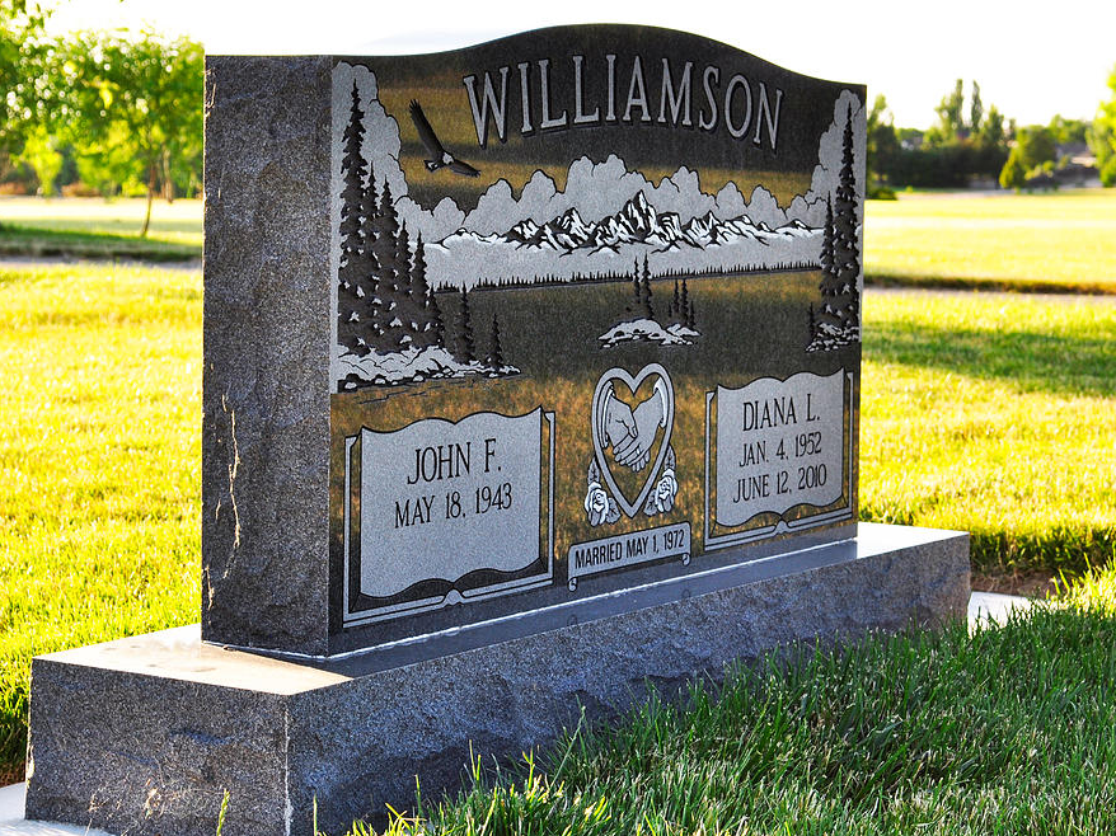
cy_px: 417
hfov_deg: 26.5
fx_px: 2370
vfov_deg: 20.0
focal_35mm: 74
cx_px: 488
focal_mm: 45
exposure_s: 1/125
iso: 200
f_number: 9
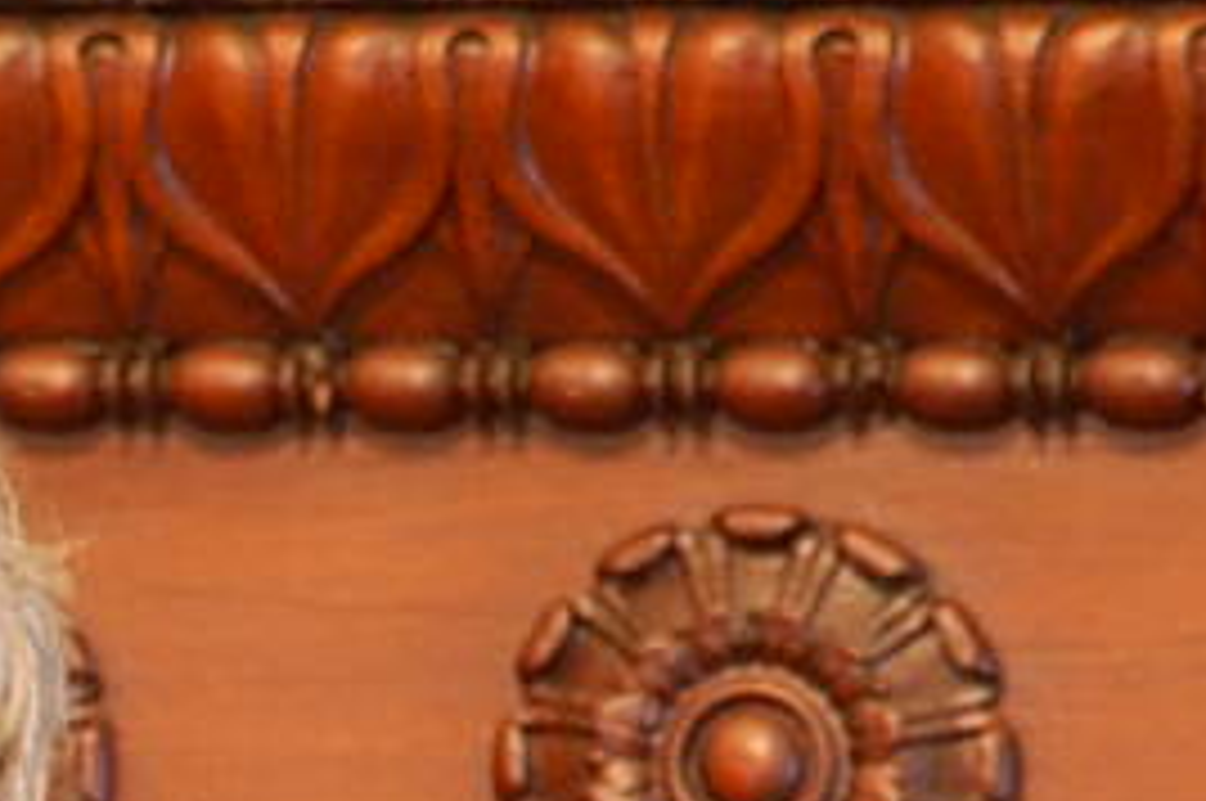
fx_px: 29538
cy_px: 990
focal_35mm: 883
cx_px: -765
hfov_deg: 2.3
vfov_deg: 1.6
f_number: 5.6
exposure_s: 1/8
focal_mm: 105
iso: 800
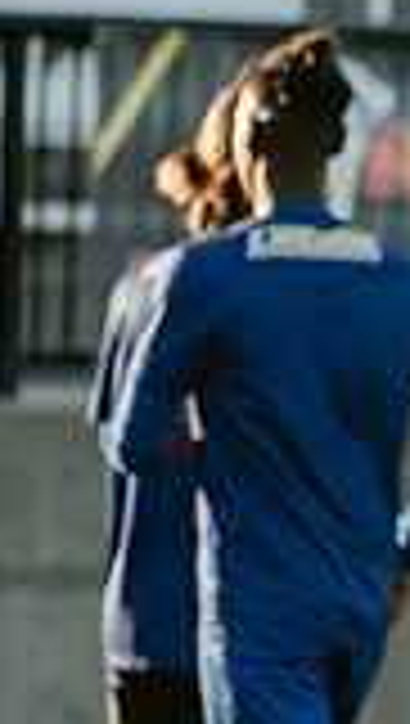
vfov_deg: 2.9
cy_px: 304
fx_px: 14500
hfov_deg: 1.6
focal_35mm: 753
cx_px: 1225
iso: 1250
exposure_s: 1/1600
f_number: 4.5
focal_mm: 200
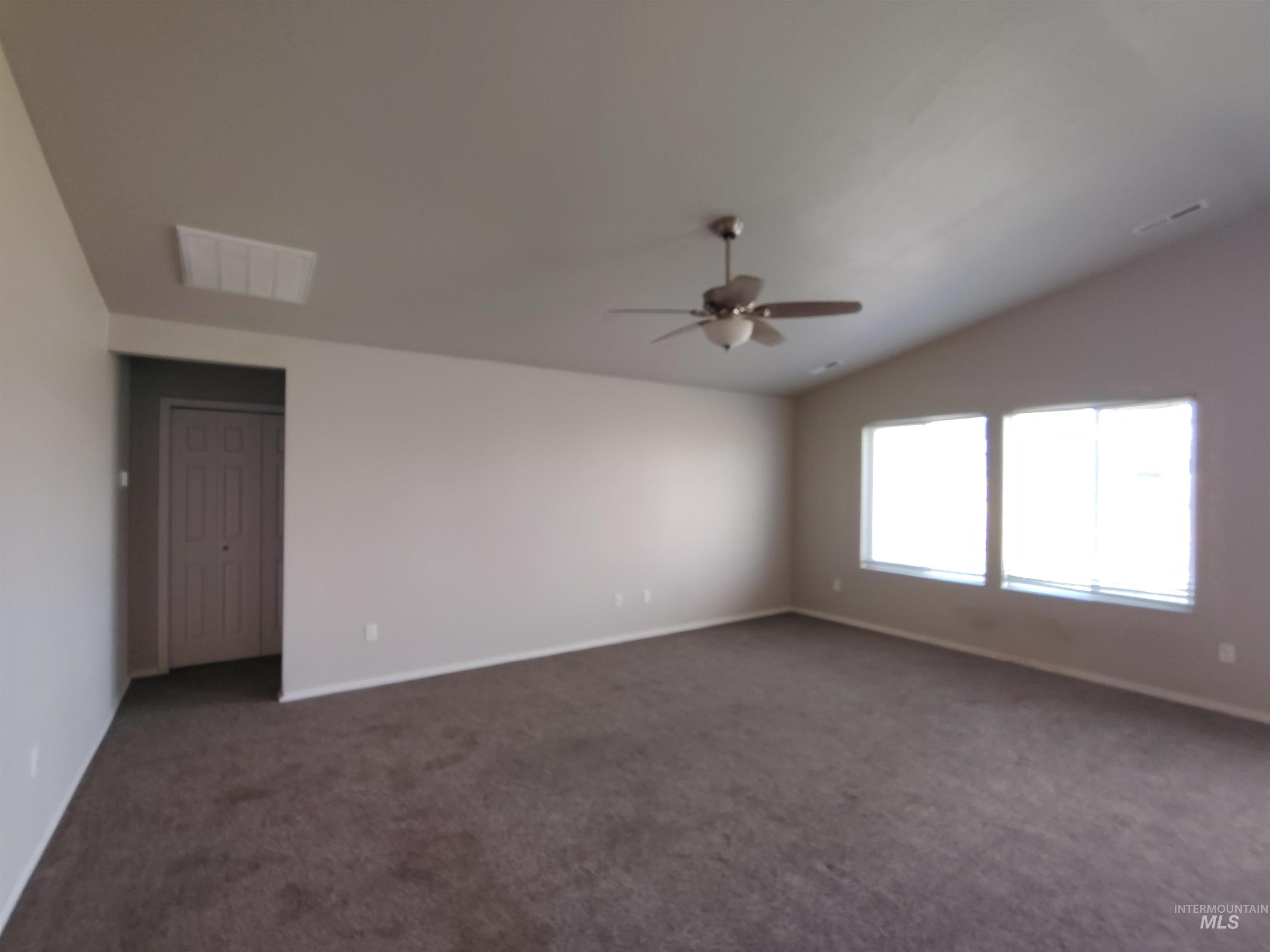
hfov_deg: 94.5
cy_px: 476
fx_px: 587
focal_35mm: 16
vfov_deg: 78.1
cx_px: 635
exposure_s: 1/60
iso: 311
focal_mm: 2.13
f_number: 2.2
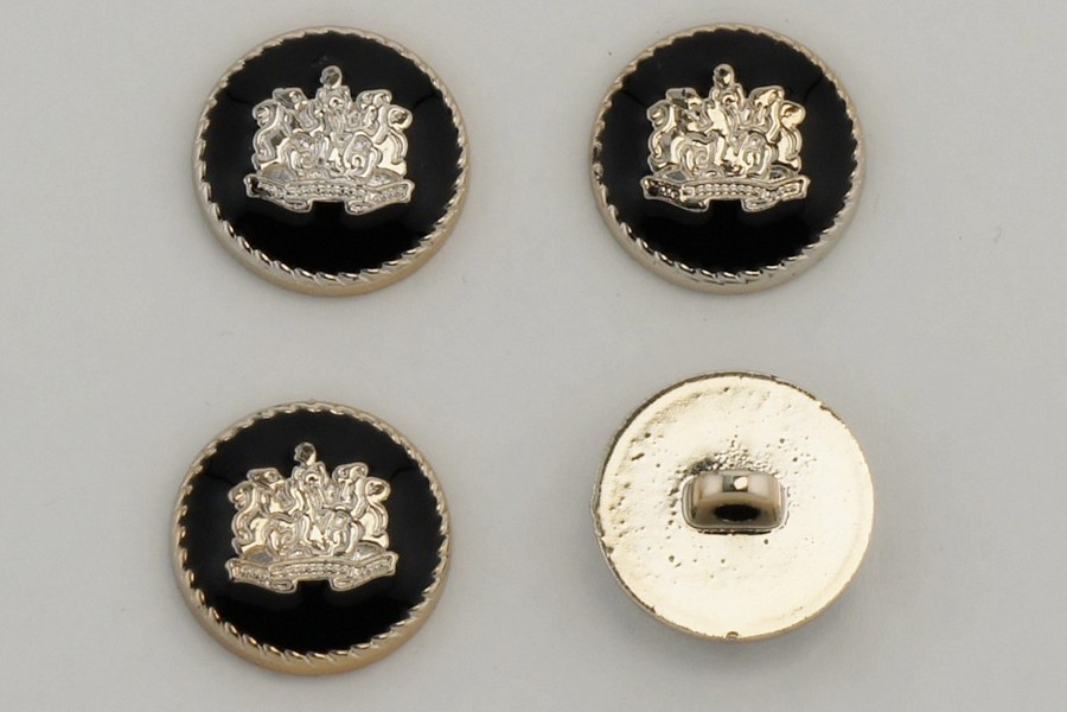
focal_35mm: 82
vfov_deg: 16.6
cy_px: 356
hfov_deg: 24.6
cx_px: 534
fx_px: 2445
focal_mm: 55
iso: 200
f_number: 9
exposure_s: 1/640
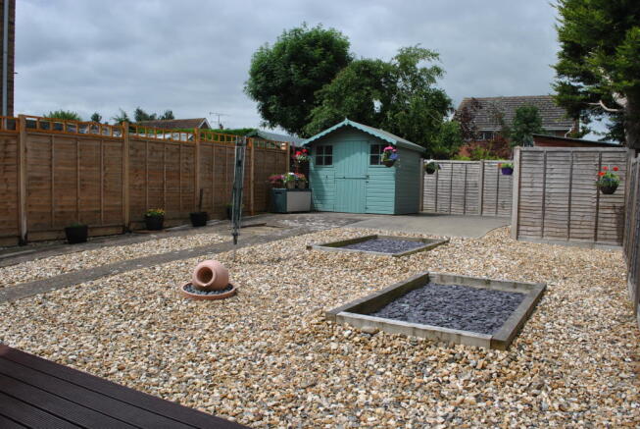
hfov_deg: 61.9
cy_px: 214
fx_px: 534
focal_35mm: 30
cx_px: 320
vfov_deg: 43.7
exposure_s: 1/320
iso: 100
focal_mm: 20
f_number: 8
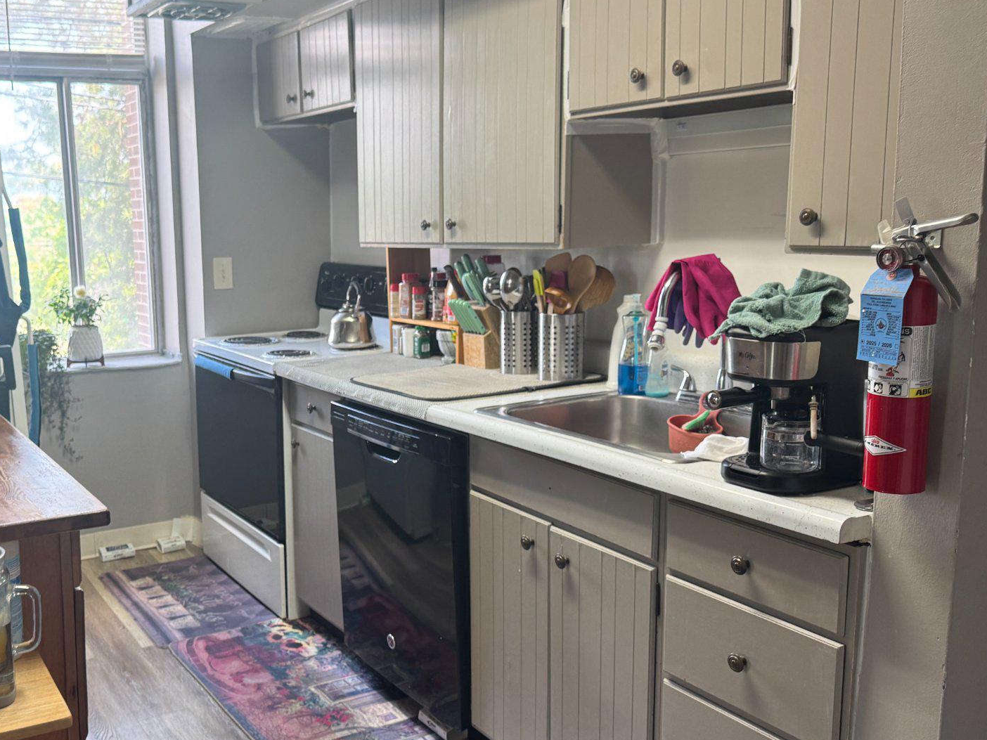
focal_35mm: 35
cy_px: 391
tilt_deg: -9.9
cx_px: 272
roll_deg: +2.0
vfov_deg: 40.7
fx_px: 998
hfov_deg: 50.9
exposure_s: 1/60
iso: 160
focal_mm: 6.76
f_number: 1.78
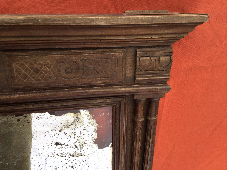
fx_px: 203
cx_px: 114
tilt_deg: -31.1
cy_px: 85
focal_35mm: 31
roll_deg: -1.5
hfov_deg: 58.4
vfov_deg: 45.4
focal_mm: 3.3
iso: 25
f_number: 2.4
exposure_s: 1/381
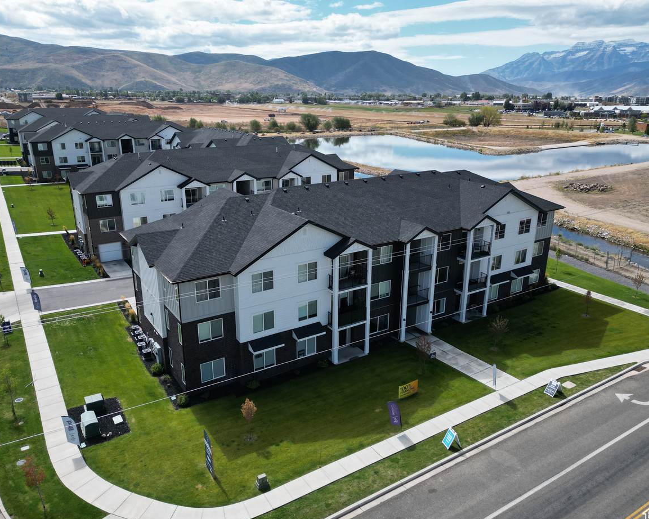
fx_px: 500
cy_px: 261
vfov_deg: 55.0
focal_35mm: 26
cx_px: 308
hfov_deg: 66.0
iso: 200
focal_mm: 6.72
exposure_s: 1/4000
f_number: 1.7
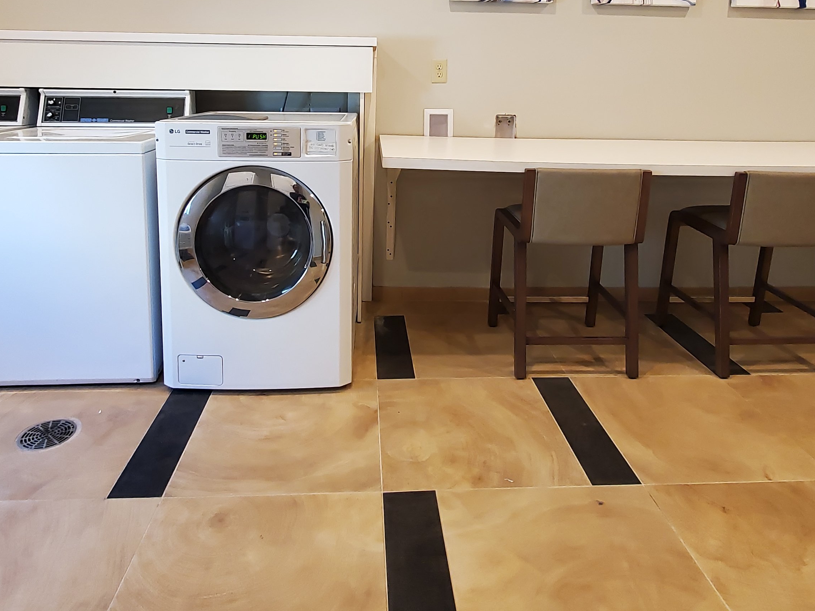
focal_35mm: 23
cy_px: 135
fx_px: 541
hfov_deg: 73.9
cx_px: 392
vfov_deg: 55.3
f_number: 2.2
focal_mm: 1.8
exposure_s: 1/30
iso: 125
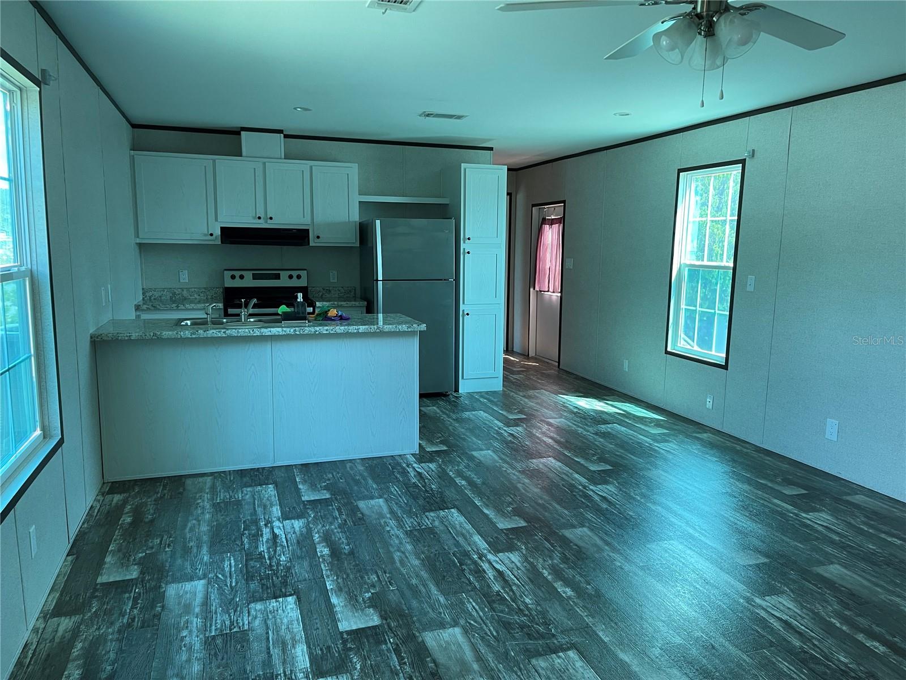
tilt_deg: -8.7
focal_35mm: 25
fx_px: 654
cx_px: 453
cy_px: 340
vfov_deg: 54.9
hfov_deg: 69.4
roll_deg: -1.4
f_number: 1.6
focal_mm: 5.1
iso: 125
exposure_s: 1/76
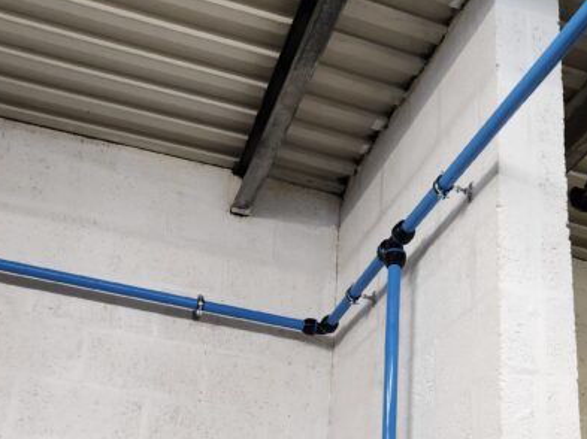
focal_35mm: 45
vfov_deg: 30.4
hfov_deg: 42.1
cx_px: 317
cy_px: 415
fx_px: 762
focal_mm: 5.4
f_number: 1.8
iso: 200
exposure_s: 1/100
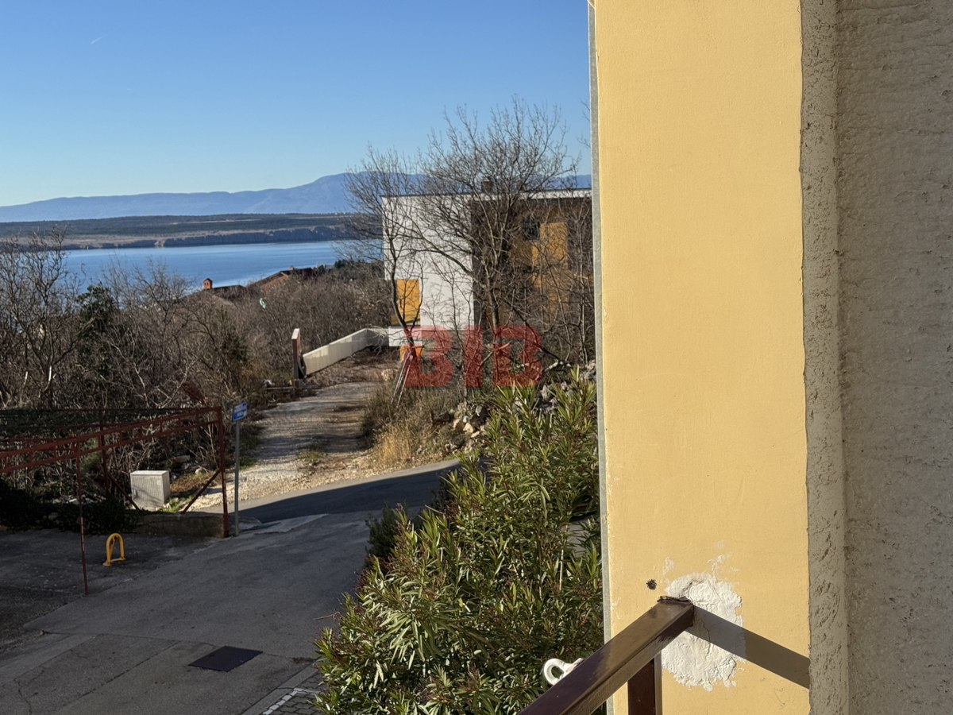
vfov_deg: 30.3
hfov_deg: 39.7
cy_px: 358
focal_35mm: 48
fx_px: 1321
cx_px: 476
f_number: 1.78
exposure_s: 1/4608
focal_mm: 6.76
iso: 64
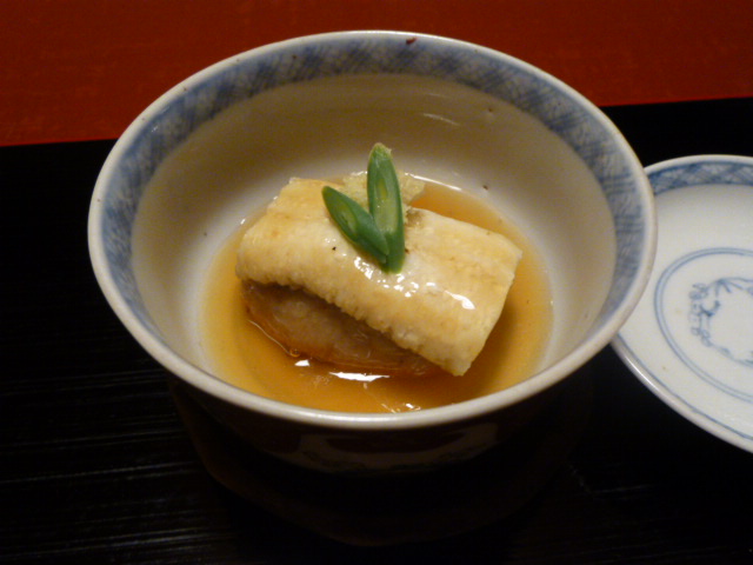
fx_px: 631
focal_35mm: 29
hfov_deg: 61.7
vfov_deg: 48.2
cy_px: 282
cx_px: 376
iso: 640
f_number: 3.3
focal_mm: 5.2
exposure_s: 1/8
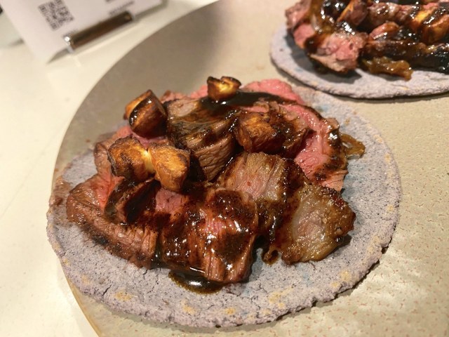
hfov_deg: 67.3
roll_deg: +14.8
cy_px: 168
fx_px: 337
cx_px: 224
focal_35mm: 26
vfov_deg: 53.1
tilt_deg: -44.0
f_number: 1.8
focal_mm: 4.25
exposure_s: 1/50
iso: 200
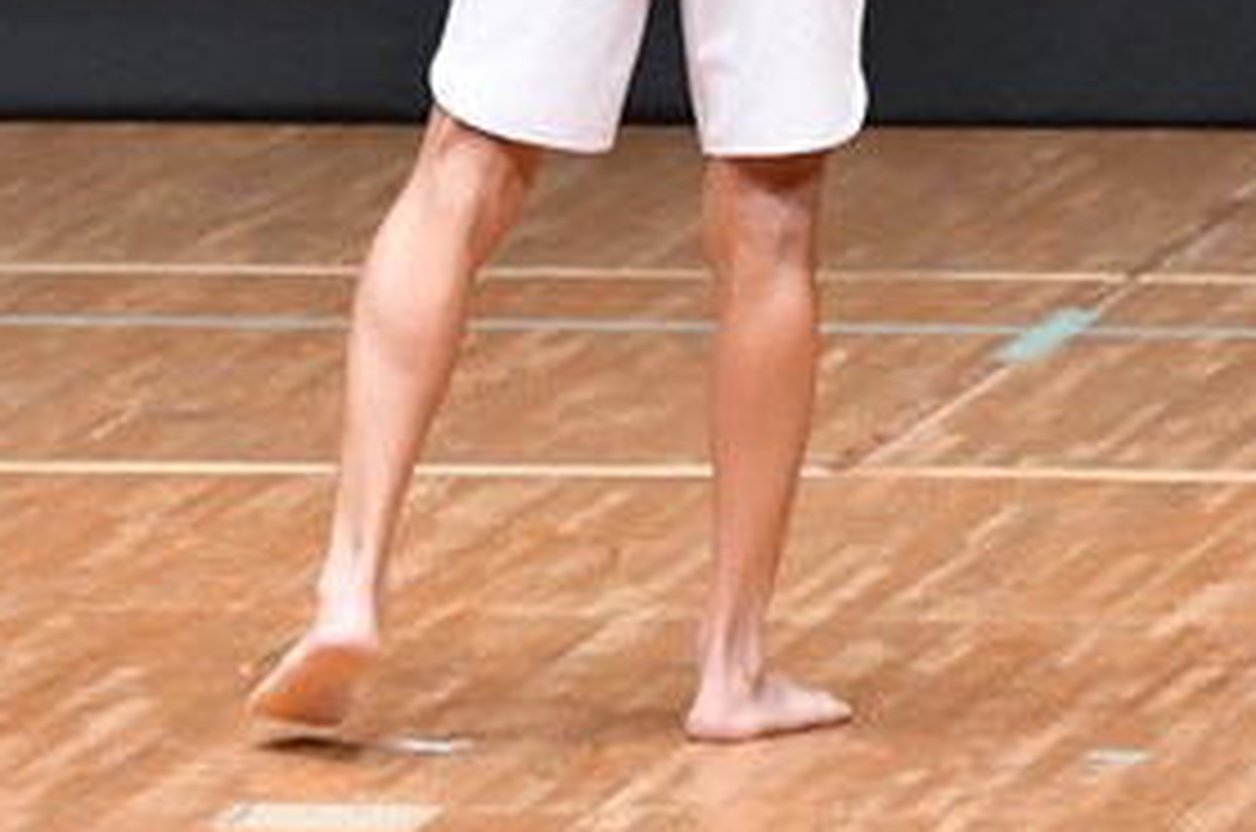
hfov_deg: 2.6
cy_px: -198
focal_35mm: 793
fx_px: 27619
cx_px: 610
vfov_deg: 1.7
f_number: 5.6
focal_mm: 190
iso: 8000
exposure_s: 1/400
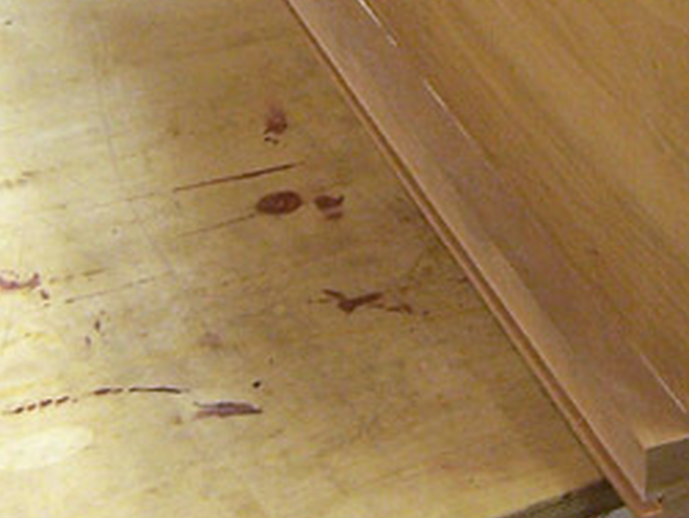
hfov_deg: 20.6
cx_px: 463
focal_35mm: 95
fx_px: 1893
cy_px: -47
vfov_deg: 15.2
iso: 140
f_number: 3.4
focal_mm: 5.5
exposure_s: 1/15
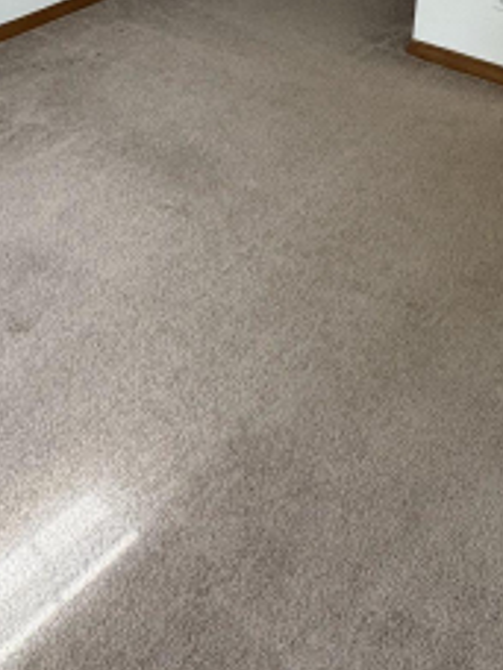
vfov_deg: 40.9
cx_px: 247
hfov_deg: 35.1
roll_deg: -0.5
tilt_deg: -23.7
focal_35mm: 41
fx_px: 794
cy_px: 25
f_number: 2.2
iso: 400
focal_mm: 2.22
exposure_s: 1/60
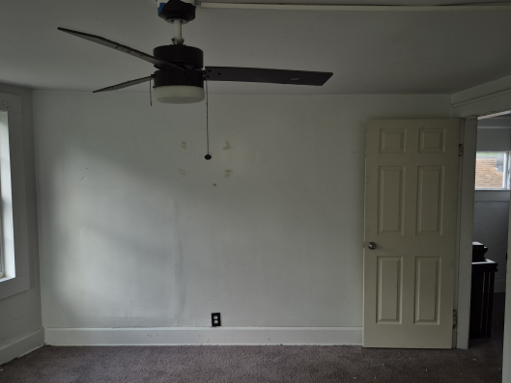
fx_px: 428
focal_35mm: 29
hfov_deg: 61.6
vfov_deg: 48.2
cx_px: 239
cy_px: 197
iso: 40
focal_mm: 5.4
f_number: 1.8
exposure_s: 1/60
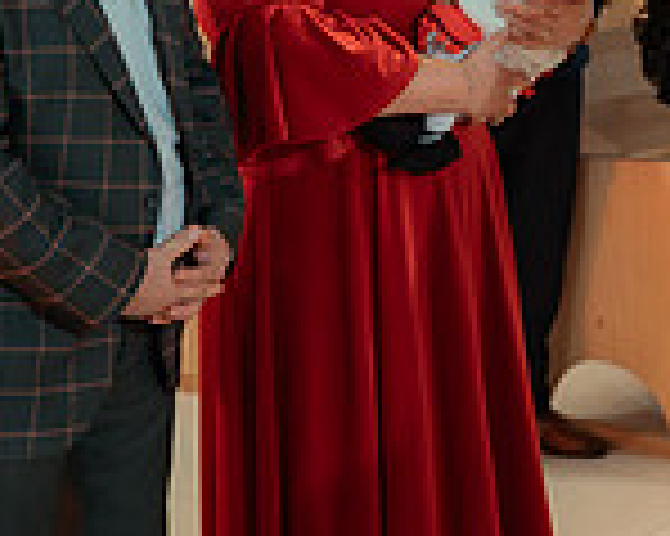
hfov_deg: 16.9
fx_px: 2120
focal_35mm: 107
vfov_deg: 14.4
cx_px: 863
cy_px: 224
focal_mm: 28
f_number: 2.8
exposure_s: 1/160
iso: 3200
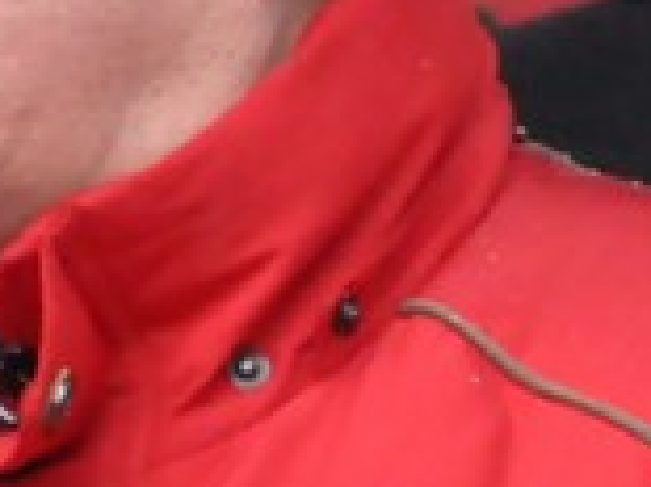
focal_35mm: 2263
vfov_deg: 0.7
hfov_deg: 0.9
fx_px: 42526
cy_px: 248
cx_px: 80
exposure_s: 1/320
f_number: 6
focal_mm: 210
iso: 3200
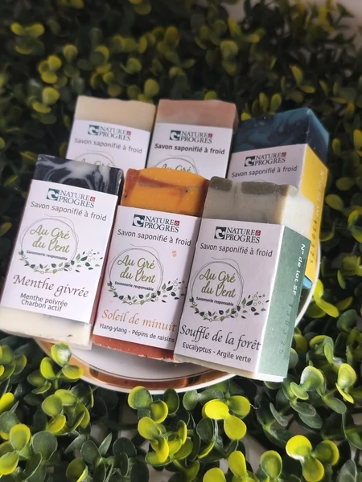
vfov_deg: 41.2
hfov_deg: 31.5
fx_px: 641
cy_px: 241
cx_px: 181
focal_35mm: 46
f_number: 1.65
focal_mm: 6.18
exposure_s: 1/50
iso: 400
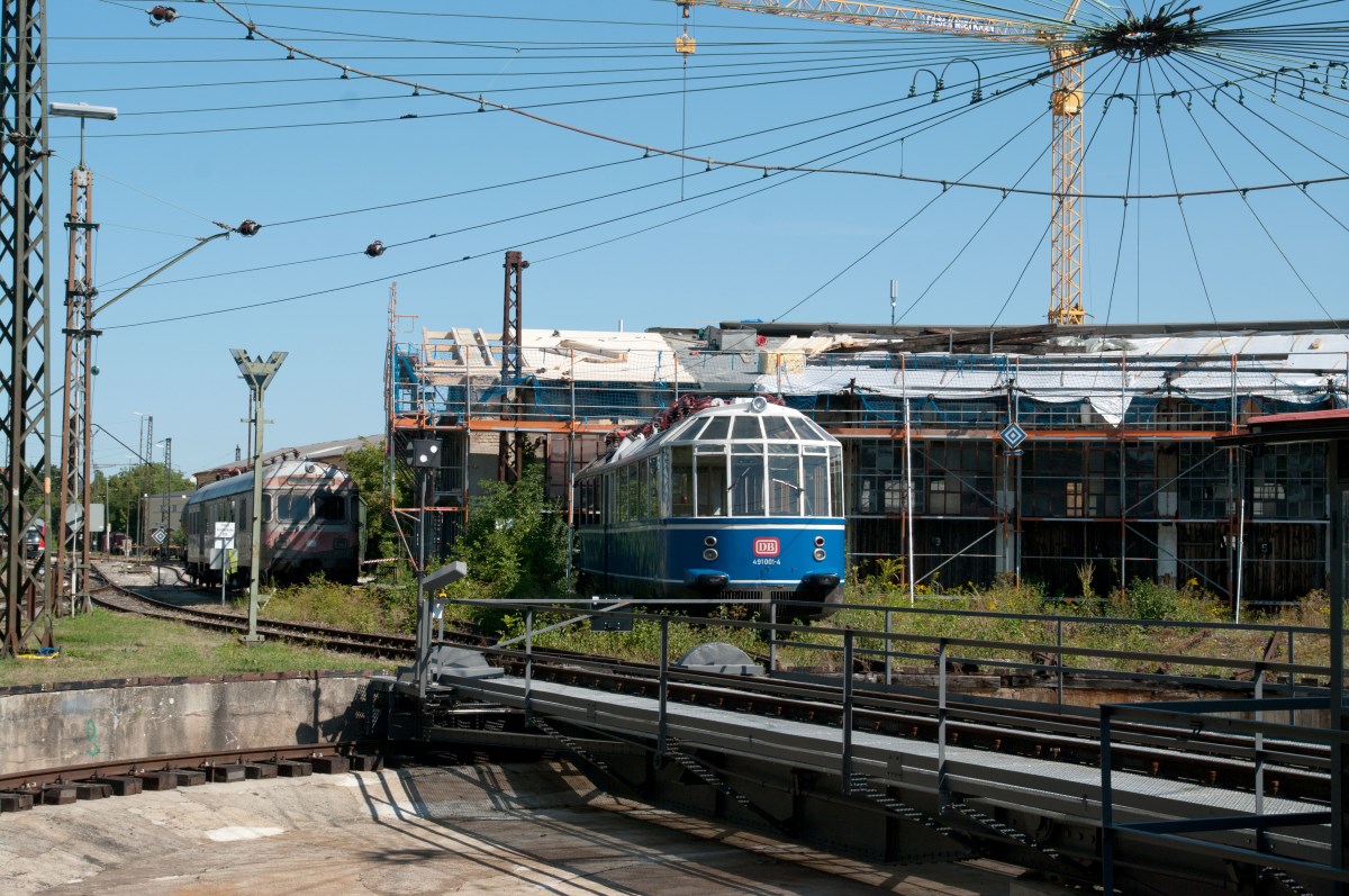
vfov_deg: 23.7
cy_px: 448
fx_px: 2133
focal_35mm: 57
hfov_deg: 35.1
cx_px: 674
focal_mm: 38
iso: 400
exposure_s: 1/750
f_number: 8
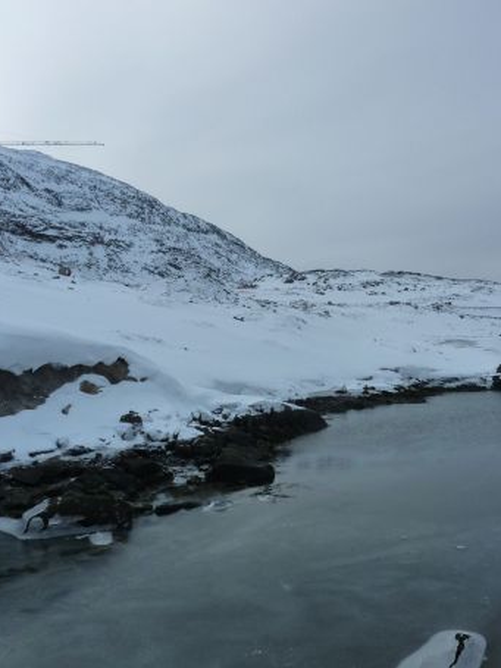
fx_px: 637
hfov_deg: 42.8
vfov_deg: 55.4
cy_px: 335
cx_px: 294
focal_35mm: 33
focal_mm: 4.1
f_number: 5.6
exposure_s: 1/400
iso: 125
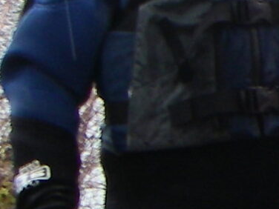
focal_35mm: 259
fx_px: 2088
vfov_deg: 5.7
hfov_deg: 7.0
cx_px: 795
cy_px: -32
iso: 100
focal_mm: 6.3
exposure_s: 1/50
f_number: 3.3
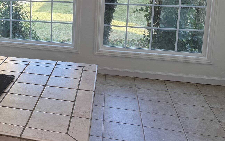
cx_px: -29
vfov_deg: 21.5
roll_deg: +0.9
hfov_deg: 30.5
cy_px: 14
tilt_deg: -9.9
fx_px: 362
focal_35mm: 59
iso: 100
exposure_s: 1/189
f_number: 1.78
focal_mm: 6.76
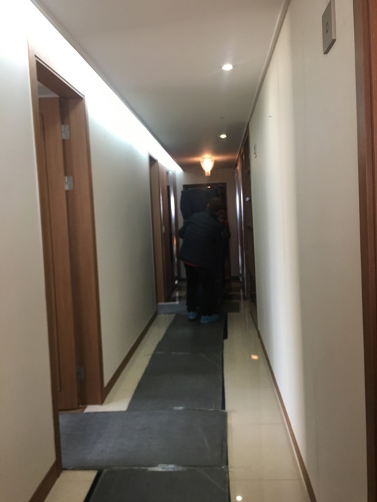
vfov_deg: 61.7
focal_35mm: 29
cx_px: 188
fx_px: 421
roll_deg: +2.1
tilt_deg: -2.5
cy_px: 251
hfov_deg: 48.2
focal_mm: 4.15
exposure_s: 1/15
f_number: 2.2
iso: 40
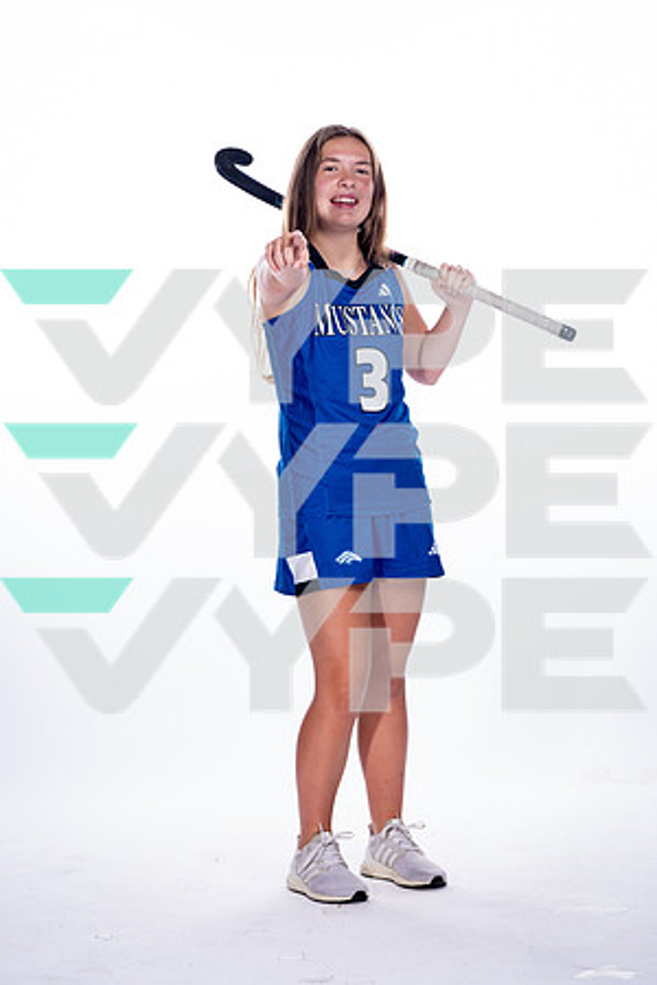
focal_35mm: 122
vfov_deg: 16.8
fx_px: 3339
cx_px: 328
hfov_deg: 11.2
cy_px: 492
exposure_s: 1/250
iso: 800
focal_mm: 122
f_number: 5.6
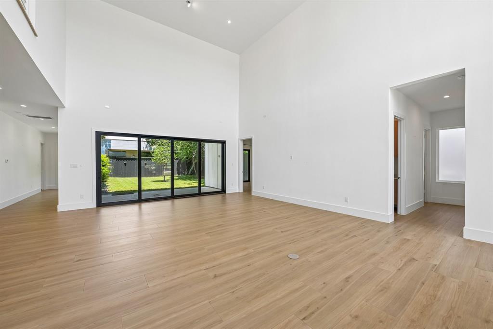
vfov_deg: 81.2
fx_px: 192
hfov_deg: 104.3
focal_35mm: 14
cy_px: 164
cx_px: 246
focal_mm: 14
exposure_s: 1/125
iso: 400
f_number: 8
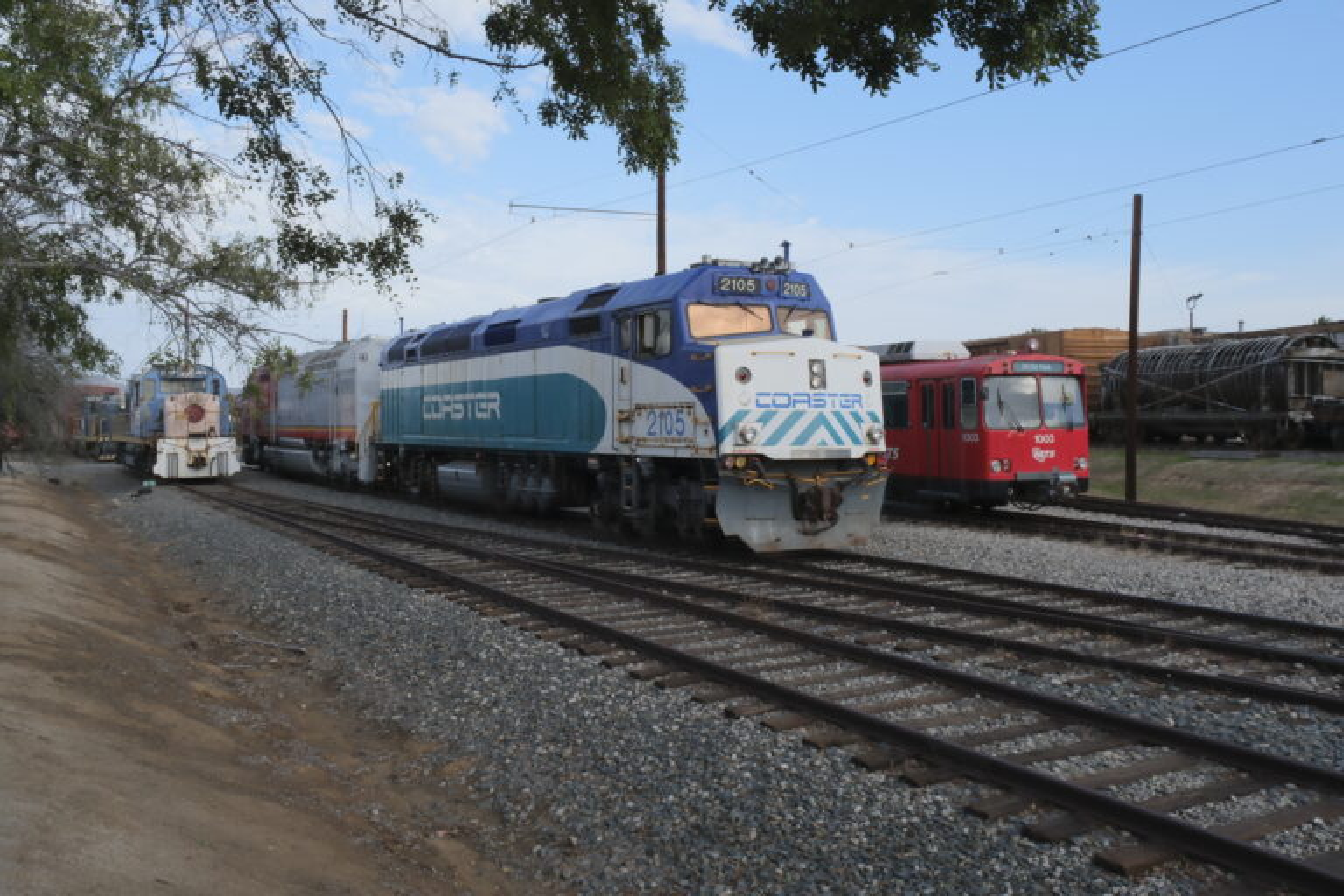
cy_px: 448
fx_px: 1120
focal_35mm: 30
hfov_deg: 61.9
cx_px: 672
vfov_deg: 43.6
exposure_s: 1/28
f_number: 14
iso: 125
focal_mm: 20
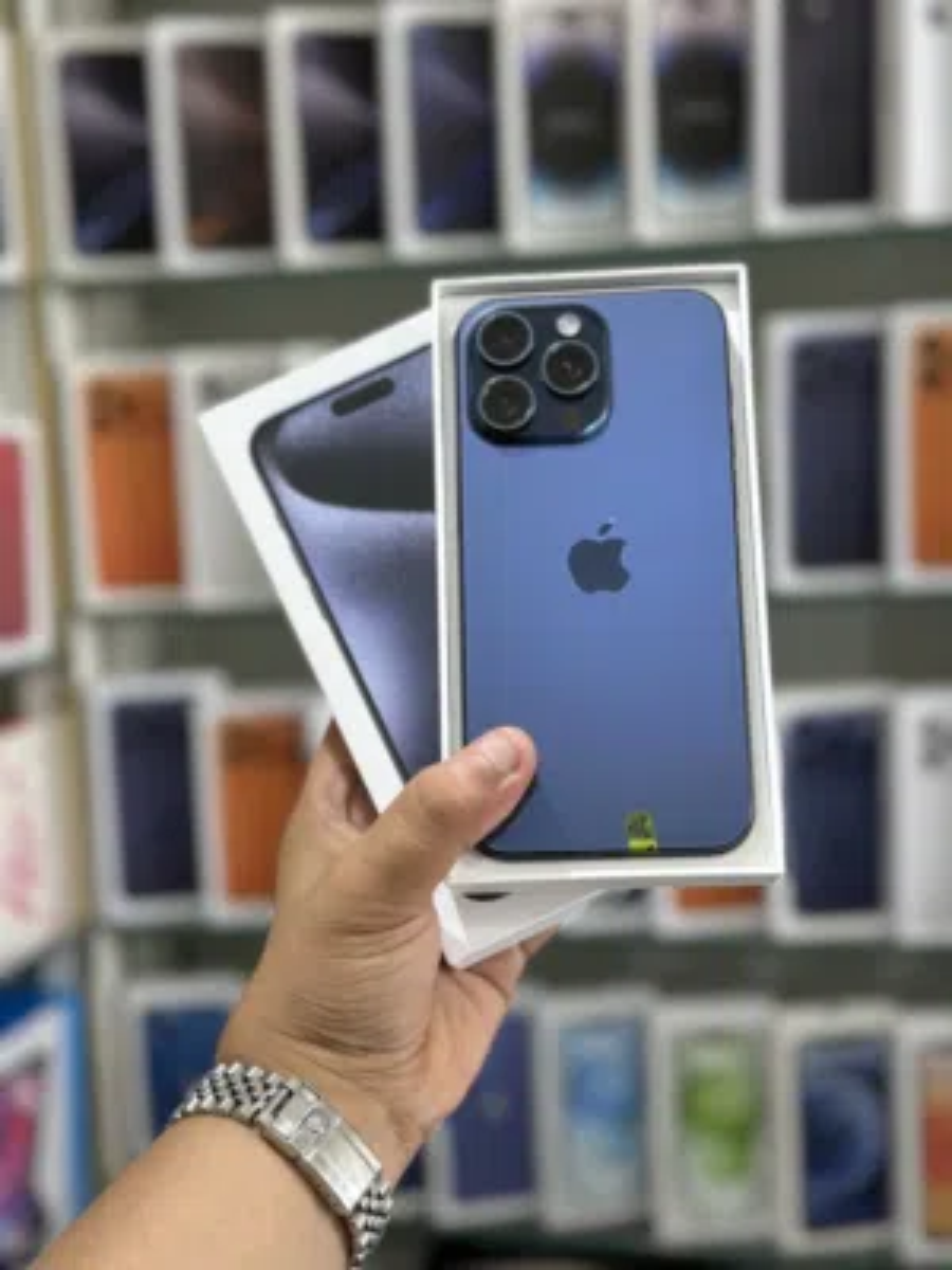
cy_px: 635
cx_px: 476
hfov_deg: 30.3
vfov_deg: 39.7
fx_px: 1760
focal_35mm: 48
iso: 80
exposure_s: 1/100
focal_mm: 6.86
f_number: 1.78
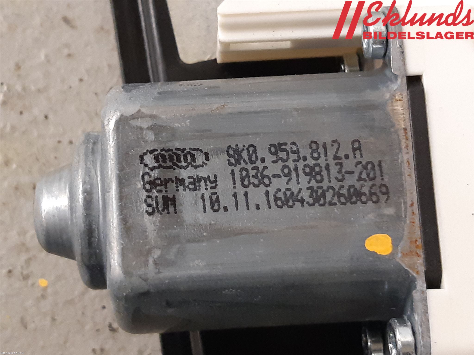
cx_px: 237
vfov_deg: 53.1
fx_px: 356
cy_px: 178
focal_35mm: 26
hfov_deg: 67.3
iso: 250
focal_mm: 3.93
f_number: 1.7
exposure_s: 1/33
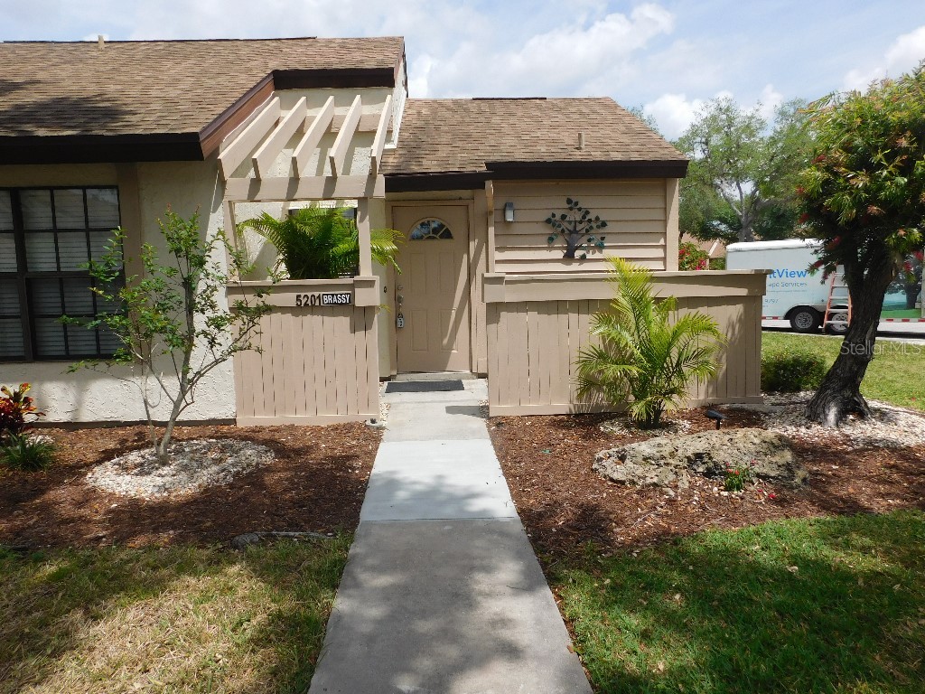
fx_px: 615
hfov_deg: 73.9
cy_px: 347
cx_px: 462
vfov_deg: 58.9
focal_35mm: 23
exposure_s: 1/500
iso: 125
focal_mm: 4
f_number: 6
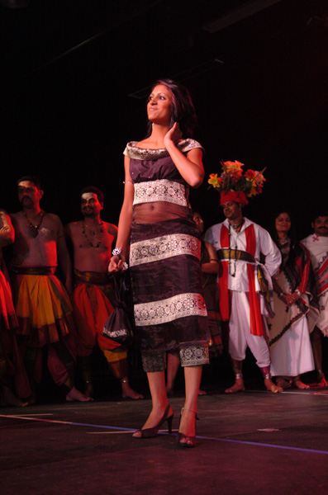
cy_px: 248
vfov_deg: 41.2
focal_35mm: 48
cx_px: 164
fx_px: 659
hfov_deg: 27.9
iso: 800
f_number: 2.8
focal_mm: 32
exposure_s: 1/160
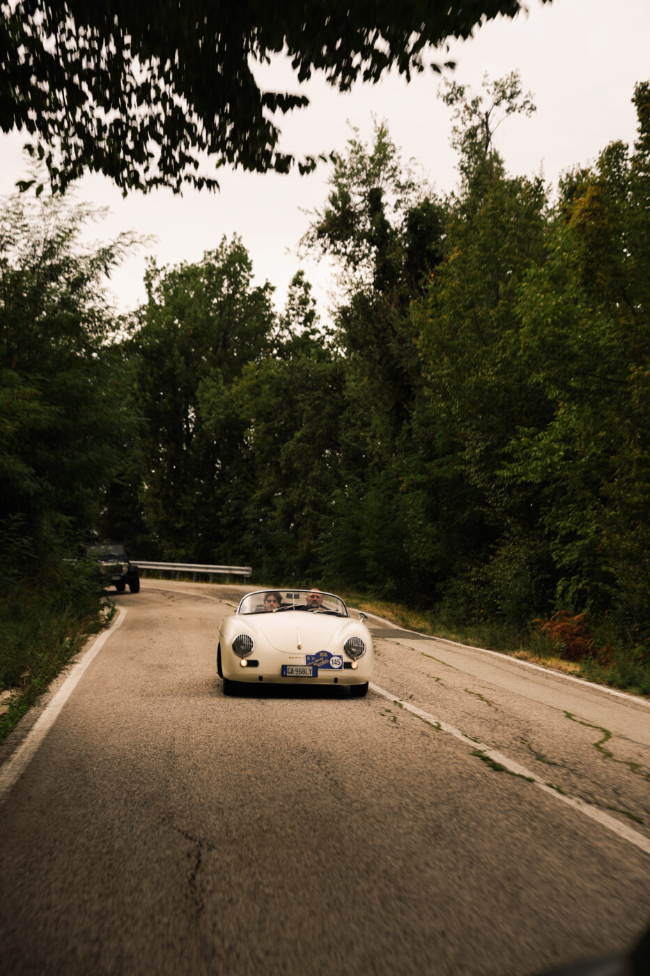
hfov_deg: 20.9
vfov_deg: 31.0
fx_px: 1761
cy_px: 488
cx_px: 325
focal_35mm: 65
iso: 100
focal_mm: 65
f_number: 4
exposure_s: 1/125
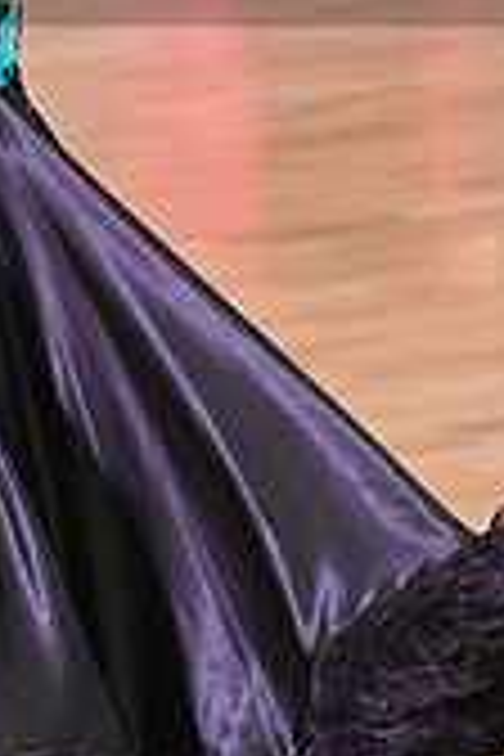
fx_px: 7601
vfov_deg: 5.7
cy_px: -122
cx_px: -38
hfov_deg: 3.8
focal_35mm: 362
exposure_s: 1/400
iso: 3200
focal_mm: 105
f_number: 5
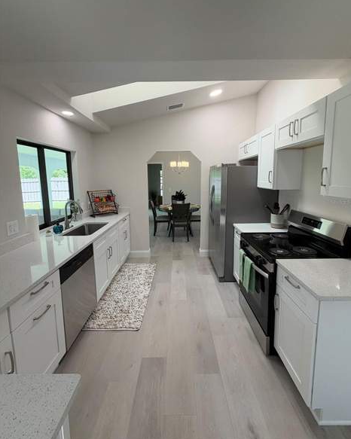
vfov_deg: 96.6
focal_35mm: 15
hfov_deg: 84.0
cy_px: 202
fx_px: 195
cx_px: 179
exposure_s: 1/120
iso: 80
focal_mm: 2.22
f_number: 2.2
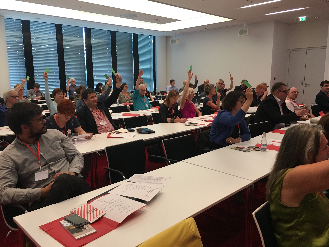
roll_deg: +0.8
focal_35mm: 29
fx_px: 276
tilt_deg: -10.8
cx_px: 164
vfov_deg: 48.2
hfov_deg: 61.7
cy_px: 124
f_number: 2.2
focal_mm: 4.15
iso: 64
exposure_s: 1/33
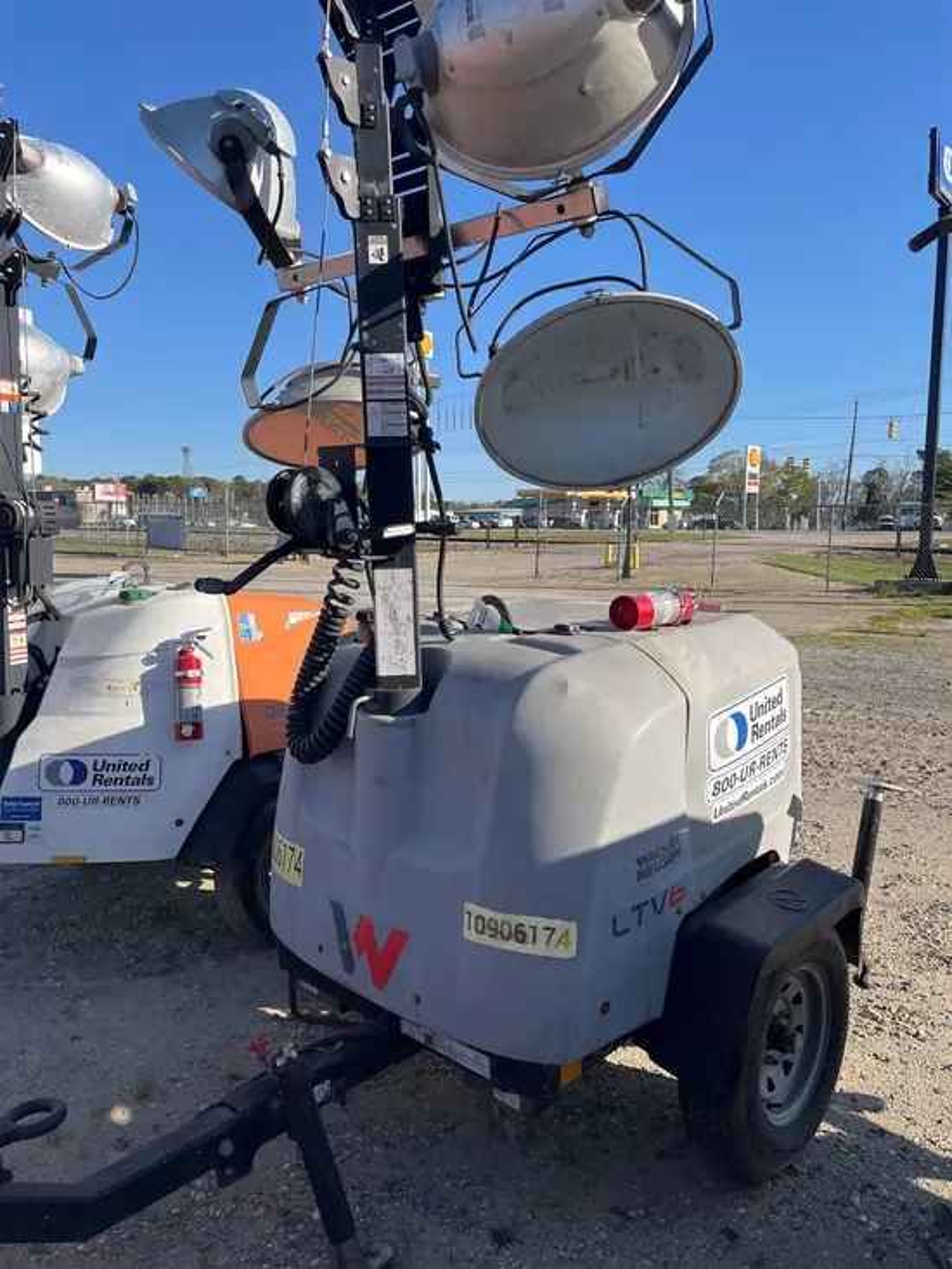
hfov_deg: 53.1
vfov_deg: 67.3
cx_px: 476
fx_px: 953
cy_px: 634
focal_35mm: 26
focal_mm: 5.1
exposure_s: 1/2410
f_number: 1.6
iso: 50
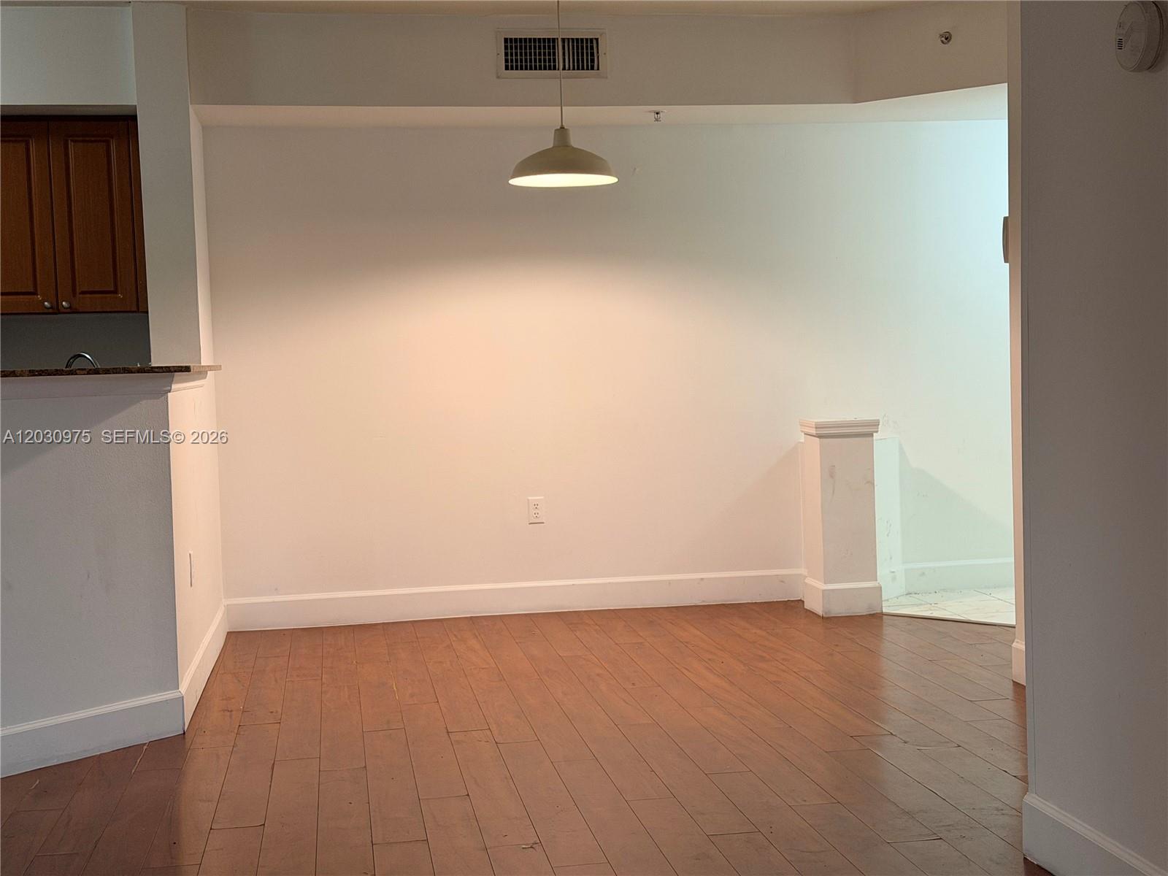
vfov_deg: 30.3
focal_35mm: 48
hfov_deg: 39.7
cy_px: 438
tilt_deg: -2.8
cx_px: 584
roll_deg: +2.0
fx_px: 1620
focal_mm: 6.76
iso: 250
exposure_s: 1/60
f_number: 1.78
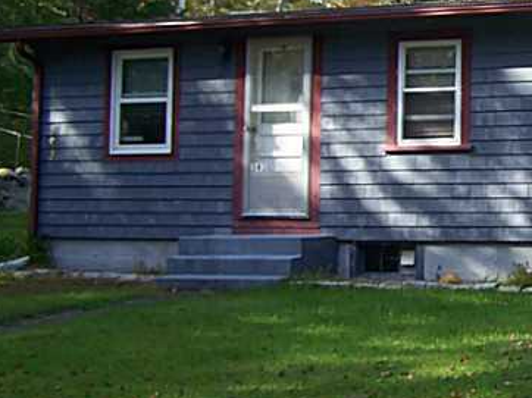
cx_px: 579
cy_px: 154
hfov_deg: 22.1
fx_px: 1290
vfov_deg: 17.5
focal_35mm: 84
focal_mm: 6.3
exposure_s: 1/160
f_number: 2.8
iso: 64
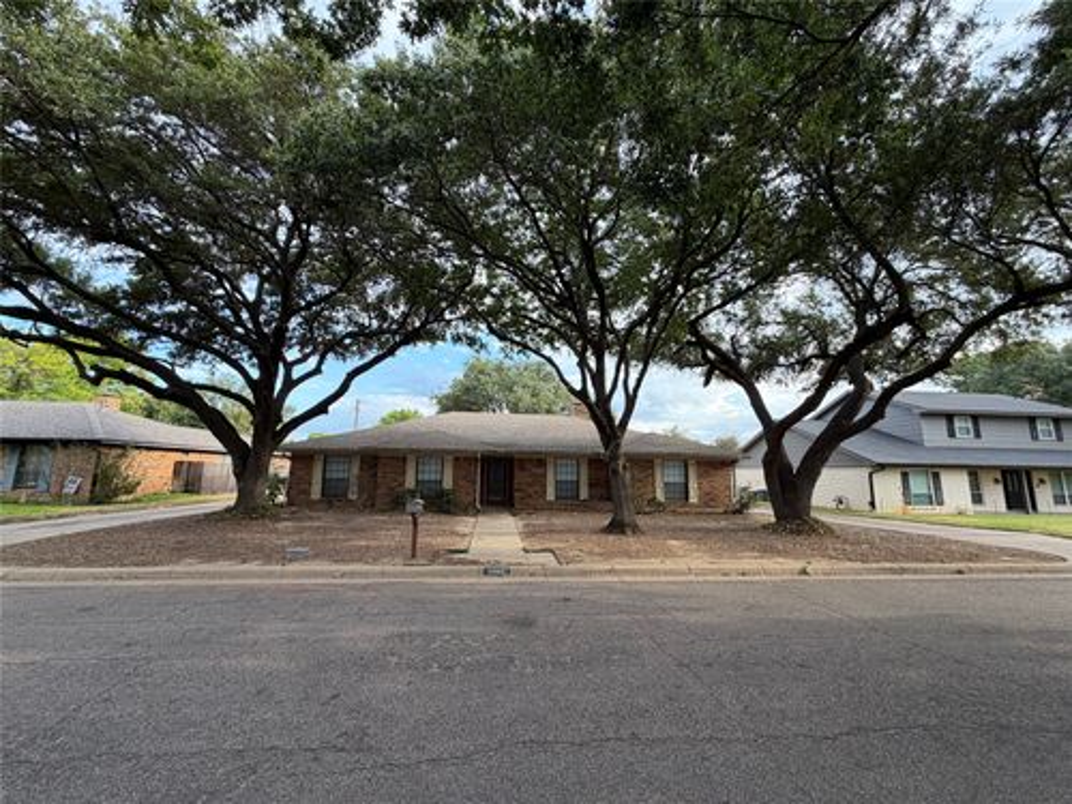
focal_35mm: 14
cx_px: 536
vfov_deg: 85.7
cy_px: 402
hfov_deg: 102.1
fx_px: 434
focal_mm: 2.22
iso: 50
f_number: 2.2
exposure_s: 1/130
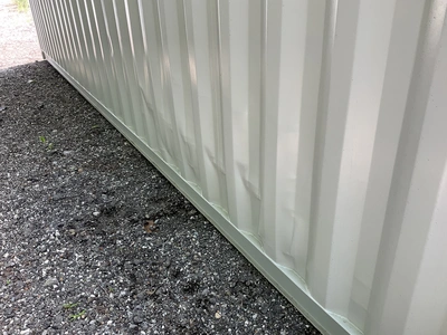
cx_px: 224
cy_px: 168
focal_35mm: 29
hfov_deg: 61.7
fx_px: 374
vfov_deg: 48.2
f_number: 1.8
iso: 32
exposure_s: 1/122
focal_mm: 3
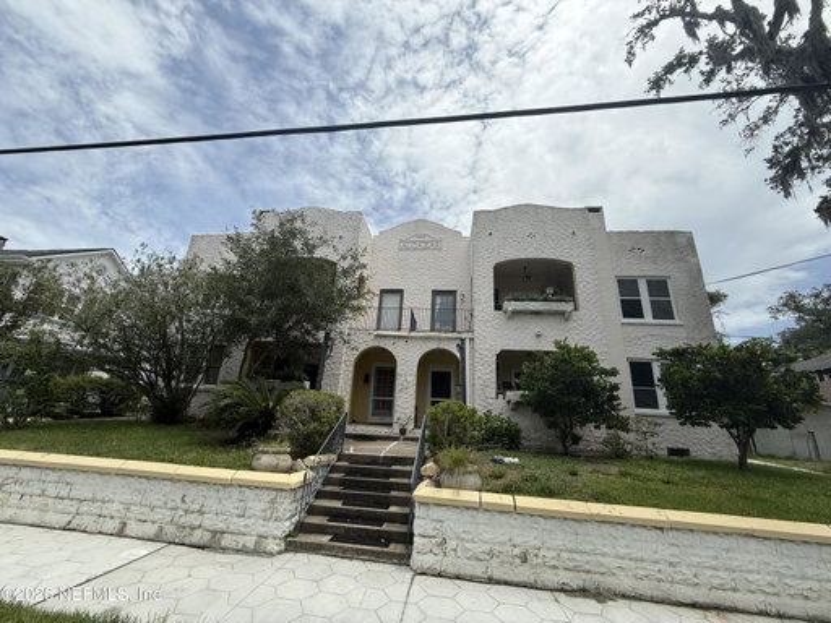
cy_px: 312
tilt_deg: +19.3
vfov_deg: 85.7
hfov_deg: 102.1
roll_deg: -3.2
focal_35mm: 14
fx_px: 336
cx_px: 416
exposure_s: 1/2165
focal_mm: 2.22
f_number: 2.2
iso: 50
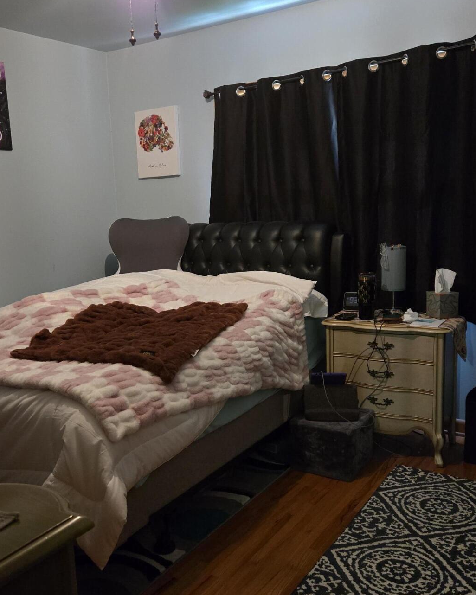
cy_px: 303
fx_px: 616
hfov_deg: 41.9
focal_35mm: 35
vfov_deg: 51.5
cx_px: 175
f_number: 1.8
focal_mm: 5.4
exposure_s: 1/60
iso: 1000
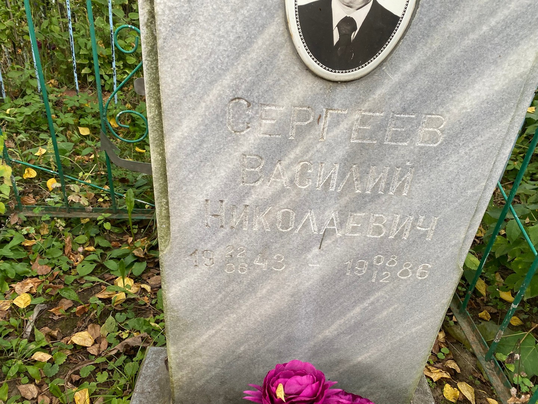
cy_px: 202
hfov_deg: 67.3
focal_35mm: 26
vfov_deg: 53.1
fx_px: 404
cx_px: 269
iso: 64
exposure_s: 1/122
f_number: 1.8
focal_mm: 4.25
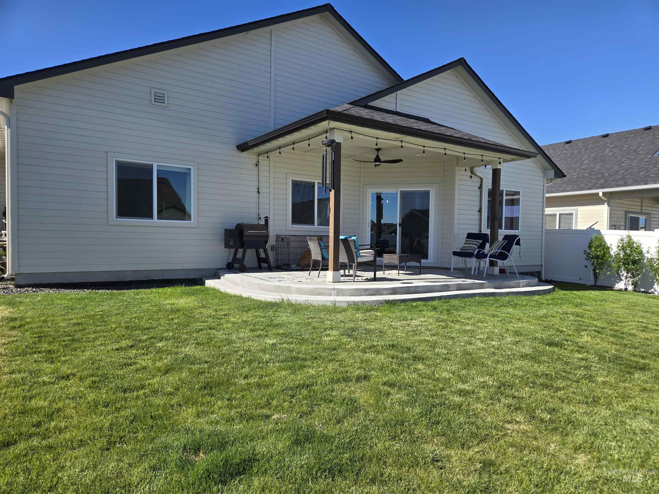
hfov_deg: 73.9
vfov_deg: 58.9
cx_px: 330
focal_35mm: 23
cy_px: 247
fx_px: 438
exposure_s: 1/1476
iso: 25
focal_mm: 5.4
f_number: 1.8
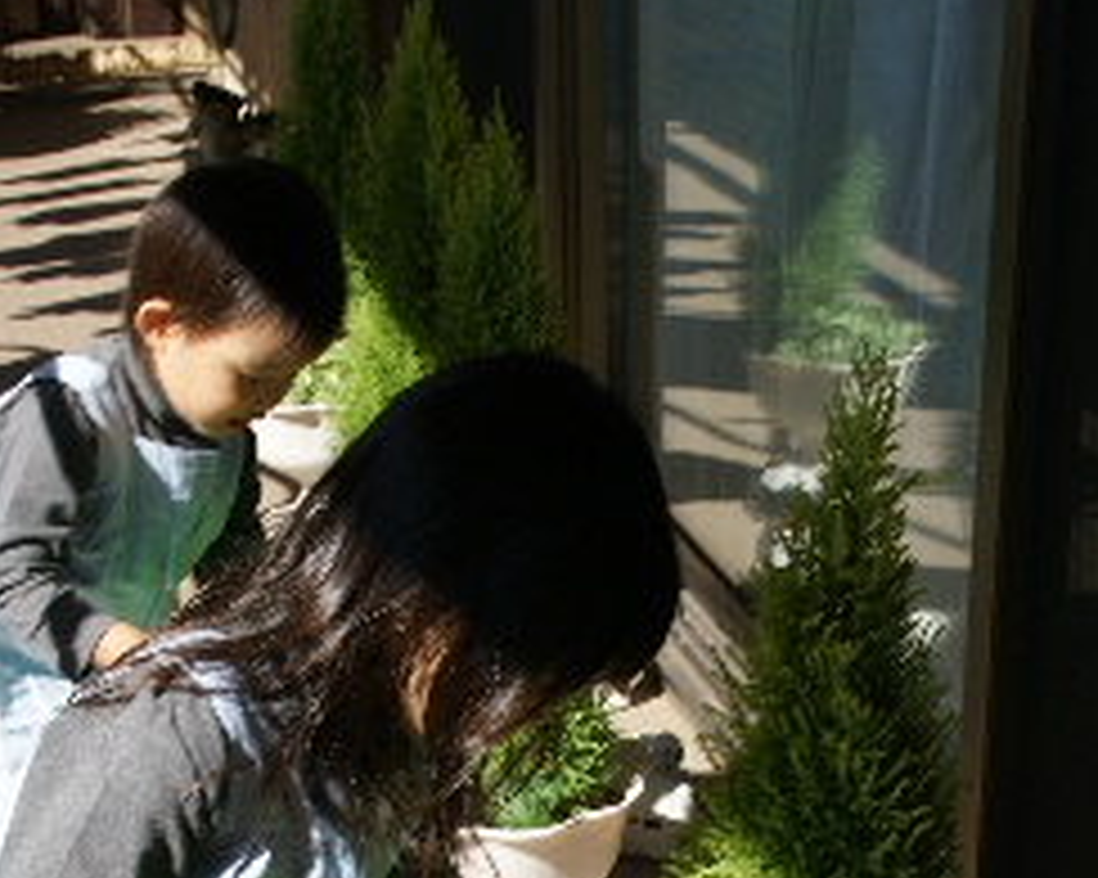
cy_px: 939
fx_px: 2404
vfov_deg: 19.9
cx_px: 605
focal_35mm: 74
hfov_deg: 25.7
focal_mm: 28
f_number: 11
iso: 100
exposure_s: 1/100
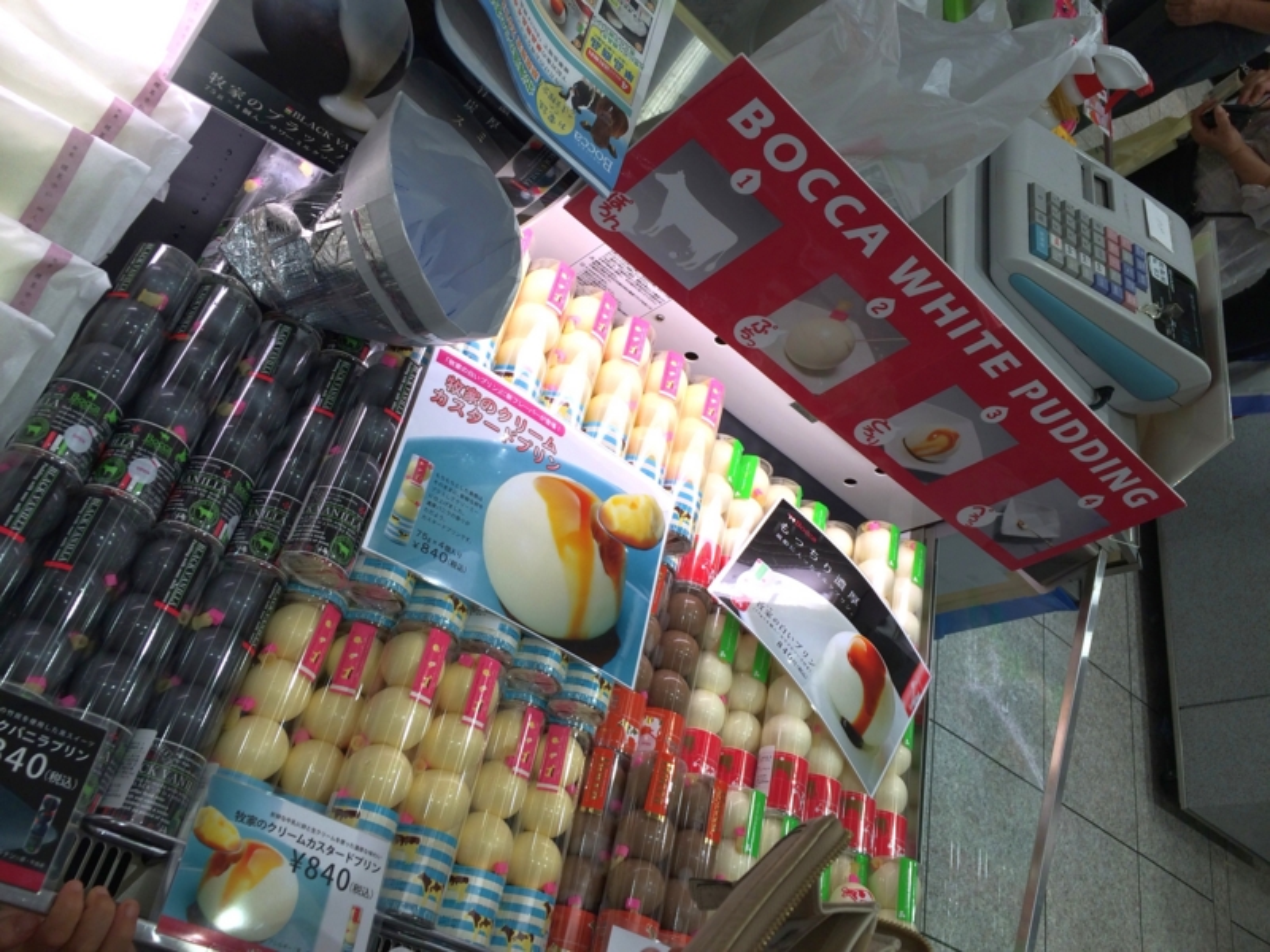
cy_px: 476
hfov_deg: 60.0
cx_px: 635
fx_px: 1101
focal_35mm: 30
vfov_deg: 46.8
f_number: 2.2
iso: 50
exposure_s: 1/120
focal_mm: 4.12
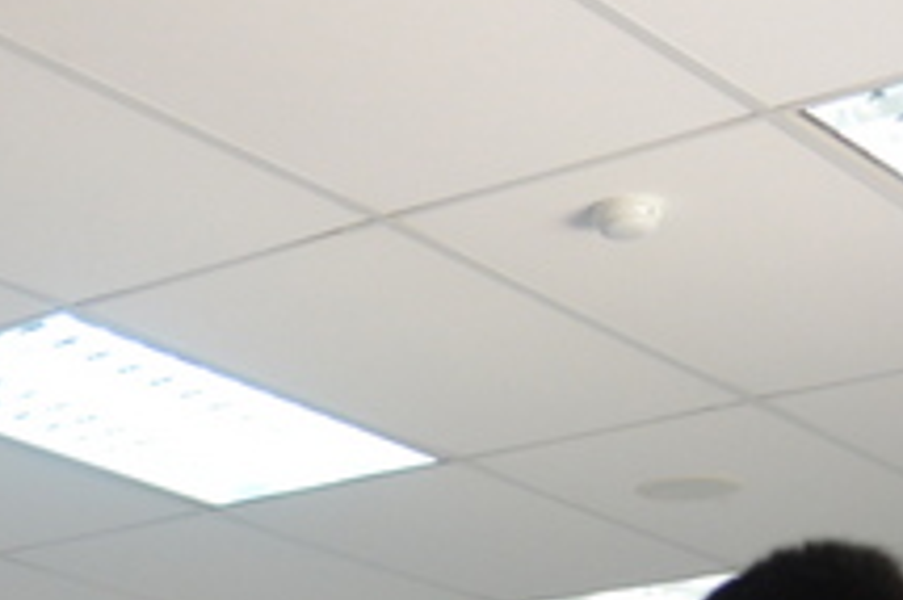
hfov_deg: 17.6
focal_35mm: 107
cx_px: -357
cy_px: 713
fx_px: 2682
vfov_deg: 12.5
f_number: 2.8
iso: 1600
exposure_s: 1/250
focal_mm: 24
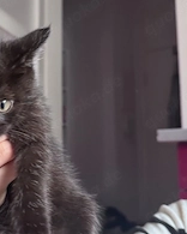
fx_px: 332
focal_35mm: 48
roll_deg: -0.4
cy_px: 115
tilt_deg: +6.7
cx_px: 22
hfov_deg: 30.2
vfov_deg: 38.8
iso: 200
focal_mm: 6.76
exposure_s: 1/68
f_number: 1.78
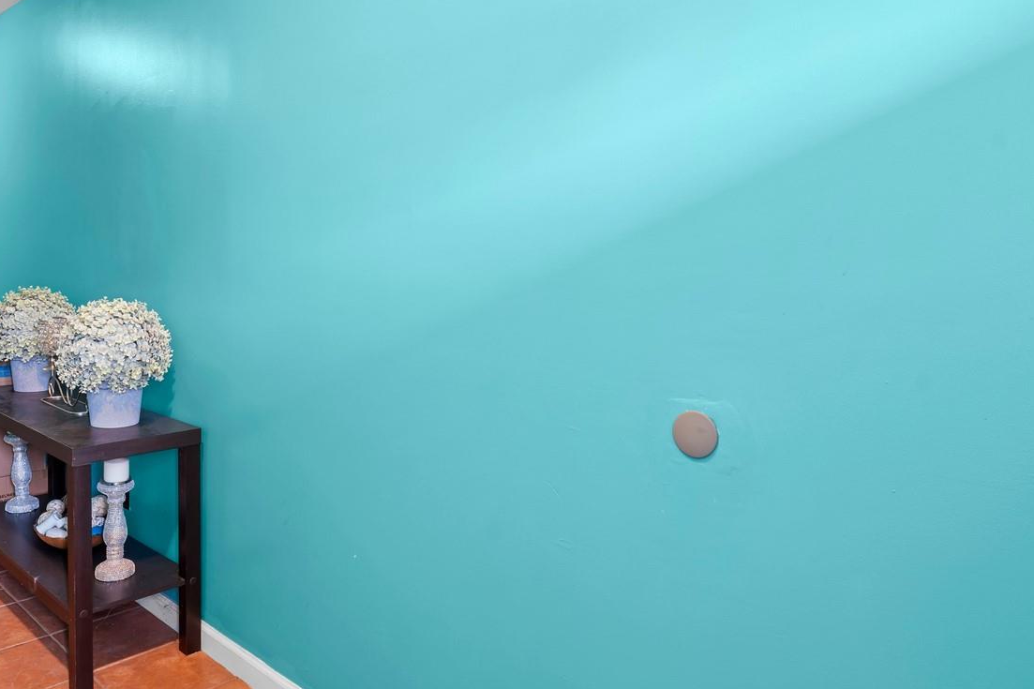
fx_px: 747
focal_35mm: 26
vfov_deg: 49.4
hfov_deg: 68.6
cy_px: 295
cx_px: 408
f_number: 10
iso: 500
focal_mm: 14
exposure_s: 2
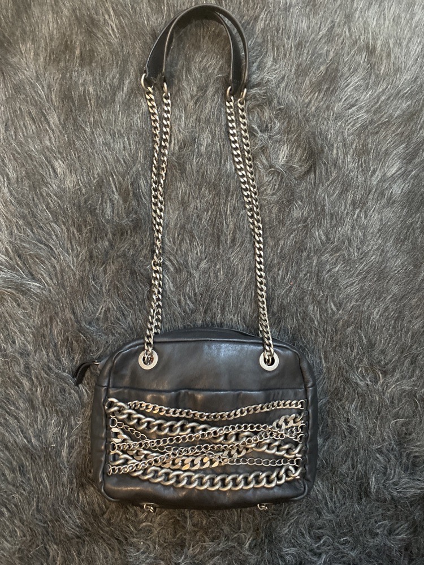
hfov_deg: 53.1
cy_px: 282
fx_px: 425
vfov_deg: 67.3
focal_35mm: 26
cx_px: 212
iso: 640
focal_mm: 4.25
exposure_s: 1/25
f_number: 1.8
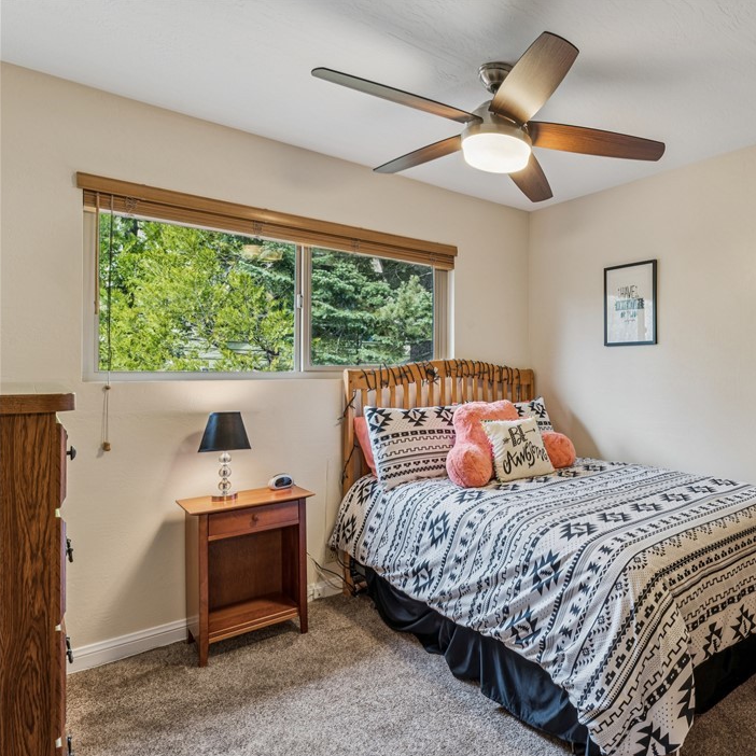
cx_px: 583
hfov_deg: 66.2
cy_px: 386
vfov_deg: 71.5
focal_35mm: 21
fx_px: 525
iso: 100
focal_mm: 16.2
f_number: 13
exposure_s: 1/1.25
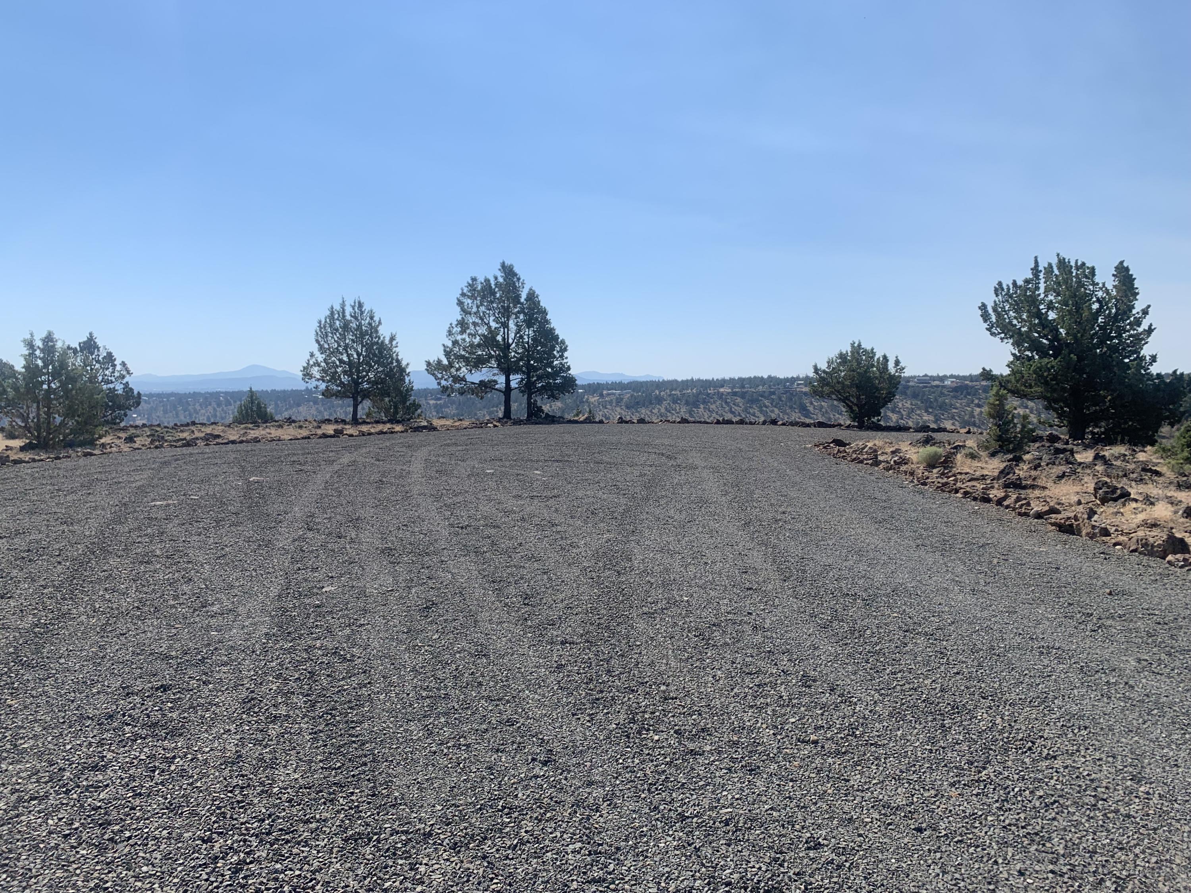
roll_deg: -0.5
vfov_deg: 53.1
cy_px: 446
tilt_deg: -2.7
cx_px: 596
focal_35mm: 26
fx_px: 895
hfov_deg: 67.3
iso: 25
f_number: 1.8
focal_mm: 4.25
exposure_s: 1/4274
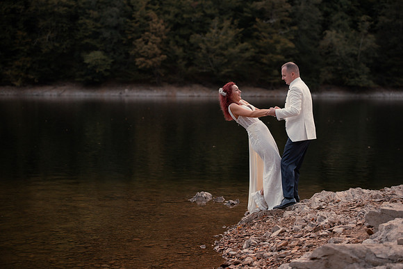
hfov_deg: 24.5
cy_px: 135
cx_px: 206
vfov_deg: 16.5
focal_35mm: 83
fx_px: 928
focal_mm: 80
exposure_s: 1/1000
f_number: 3.2
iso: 640
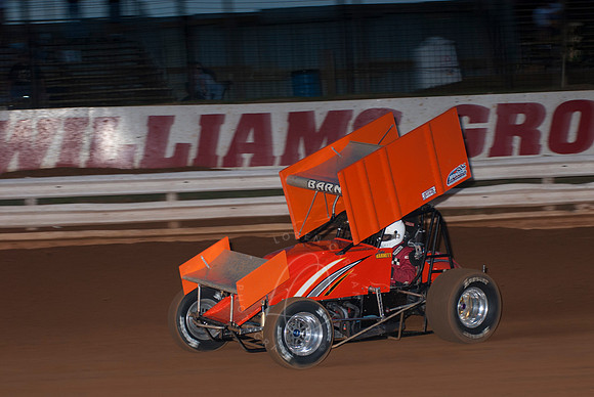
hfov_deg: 17.0
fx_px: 1982
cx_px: 297
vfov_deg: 11.4
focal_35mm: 120
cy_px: 198
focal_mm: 80
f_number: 4
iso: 200
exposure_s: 1/400
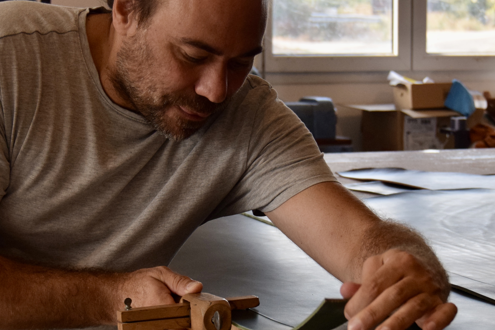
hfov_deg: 23.9
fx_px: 1169
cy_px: 131
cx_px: 212
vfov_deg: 16.1
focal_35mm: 85
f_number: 4.8
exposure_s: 1/500
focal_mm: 38
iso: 900
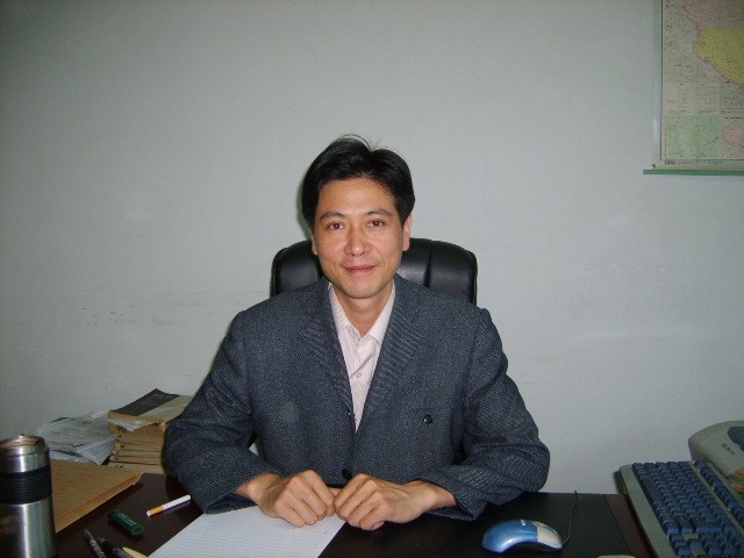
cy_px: 279
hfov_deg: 52.6
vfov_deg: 40.7
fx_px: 752
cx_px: 372
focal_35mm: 35
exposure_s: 1/30
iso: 100
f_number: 2.8
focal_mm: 5.8
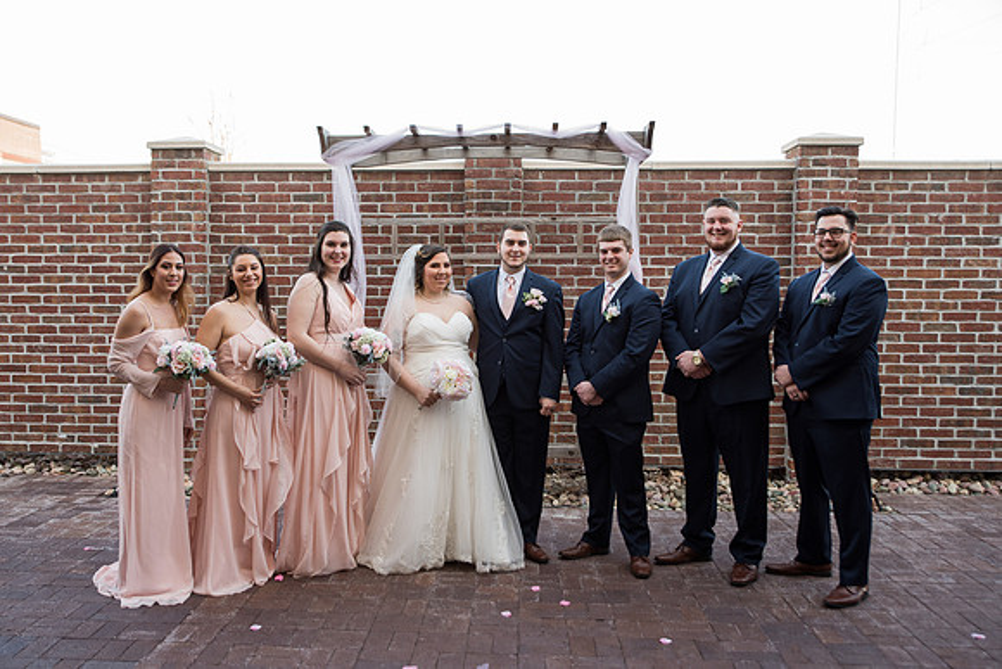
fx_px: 951
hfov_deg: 55.5
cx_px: 450
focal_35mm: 34
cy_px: 339
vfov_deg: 38.7
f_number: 3.5
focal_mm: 31
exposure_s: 1/200
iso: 320
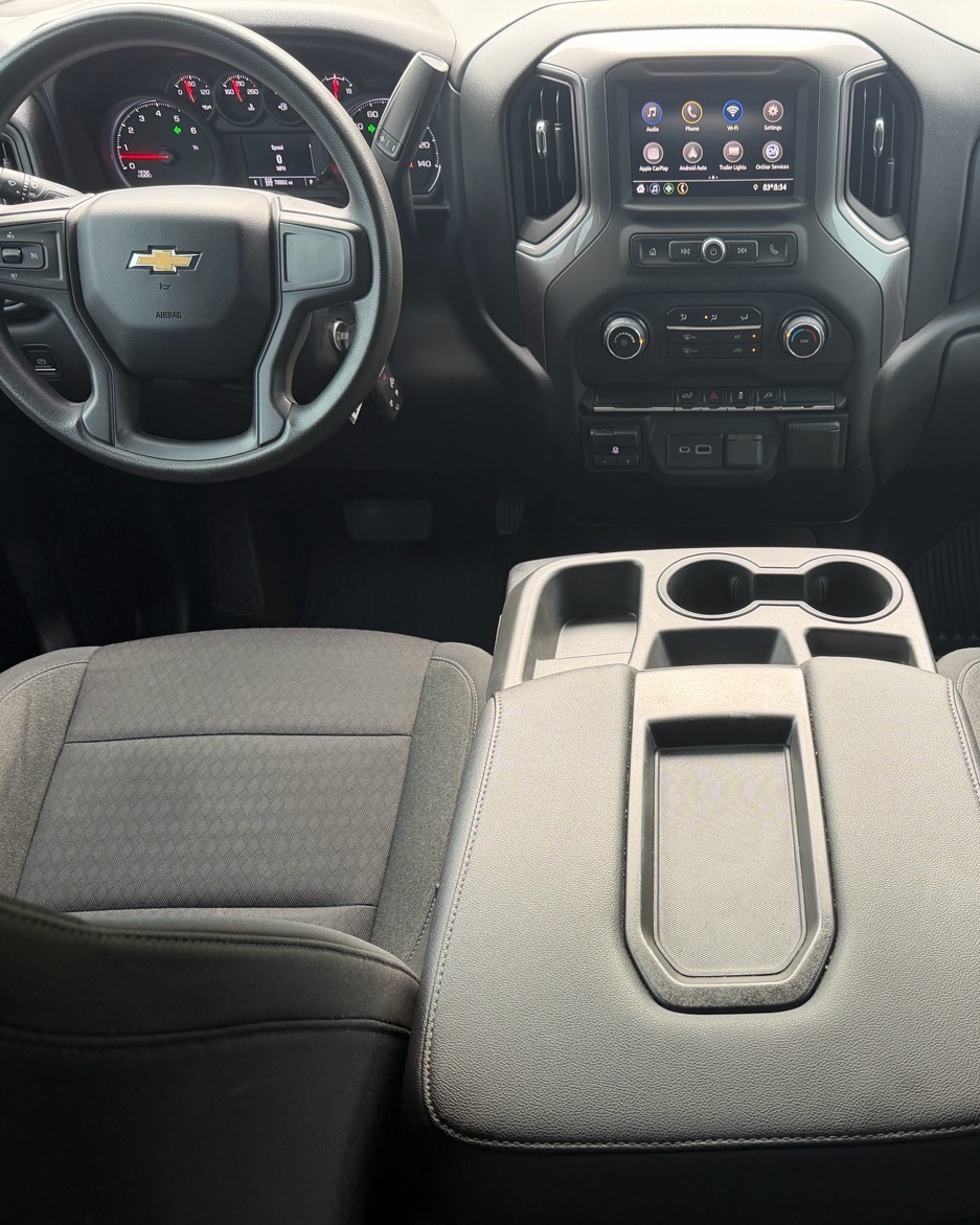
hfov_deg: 44.6
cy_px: 617
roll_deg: +4.4
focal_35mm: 32
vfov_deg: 55.7
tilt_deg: -43.6
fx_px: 1160
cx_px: 707
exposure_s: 1/121
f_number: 1.78
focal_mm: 6.76
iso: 160
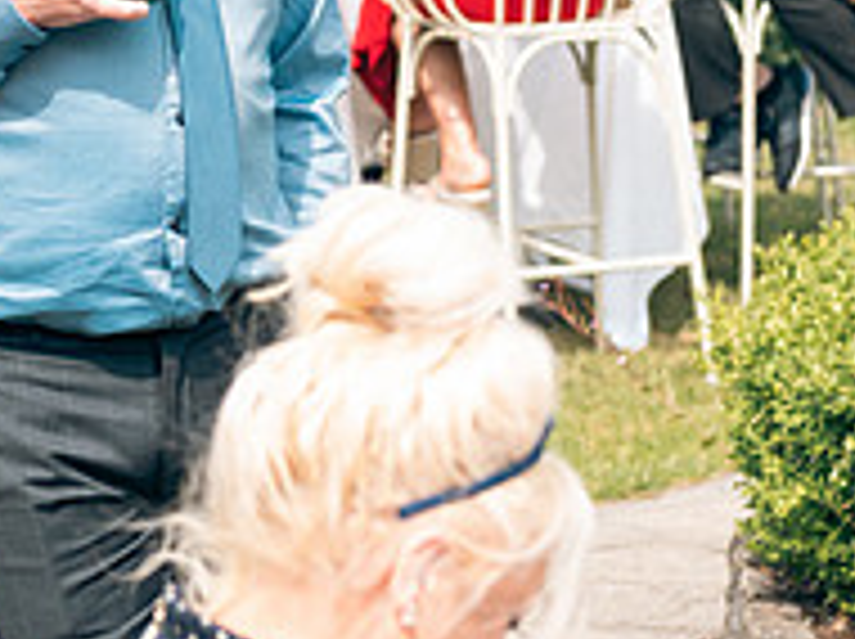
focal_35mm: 206
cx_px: -22
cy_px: -56
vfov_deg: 7.2
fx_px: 5082
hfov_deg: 9.5
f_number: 5
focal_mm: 70
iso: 100
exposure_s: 1/200
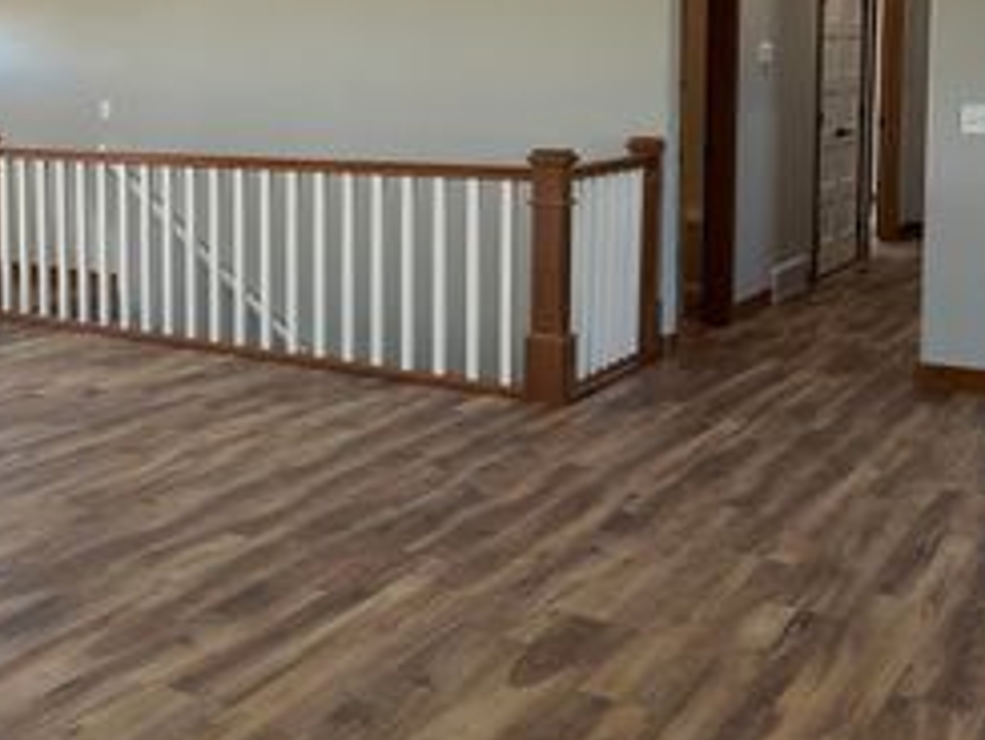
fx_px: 1395
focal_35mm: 49
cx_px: -12
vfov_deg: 29.1
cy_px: 159
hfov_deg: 35.1
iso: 80
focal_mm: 6.86
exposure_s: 1/261
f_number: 1.78
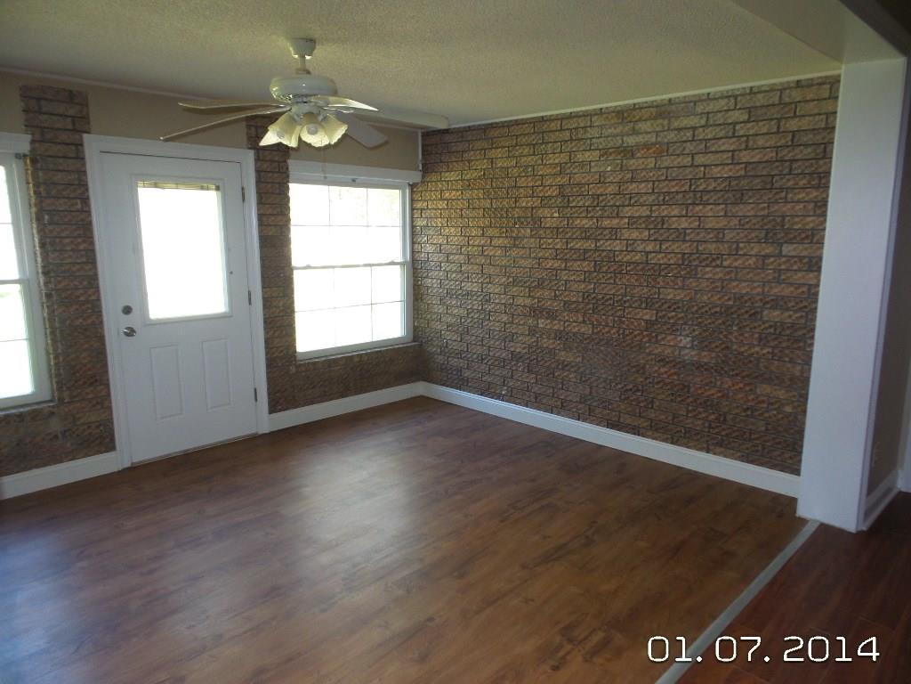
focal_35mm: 23
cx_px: 456
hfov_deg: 73.9
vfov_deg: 58.9
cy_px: 342
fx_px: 605
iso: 160
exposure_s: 1/30
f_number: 2.8
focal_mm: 4.1
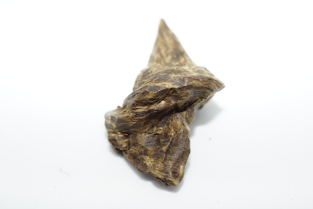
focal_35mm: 45
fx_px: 391
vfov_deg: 29.9
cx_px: 156
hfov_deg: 43.6
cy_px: 104
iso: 100
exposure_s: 1/60
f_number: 5
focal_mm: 30
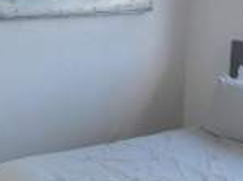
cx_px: 44
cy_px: 39
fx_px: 588
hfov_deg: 23.0
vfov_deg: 17.4
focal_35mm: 84
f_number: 3.5
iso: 200
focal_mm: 12
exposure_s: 1/200
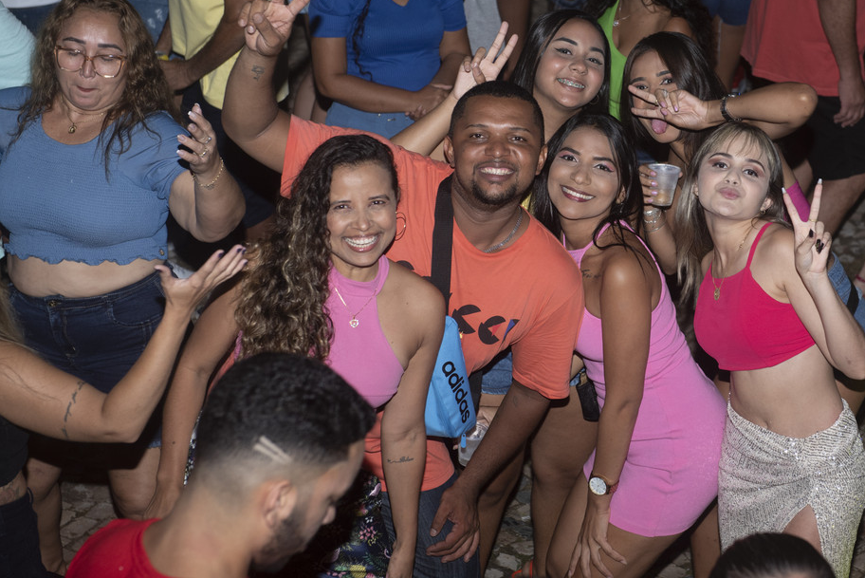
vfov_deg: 14.9
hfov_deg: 22.1
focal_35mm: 92
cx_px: 567
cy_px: 236
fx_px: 2212
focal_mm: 70
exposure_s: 1/160
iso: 640
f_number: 5
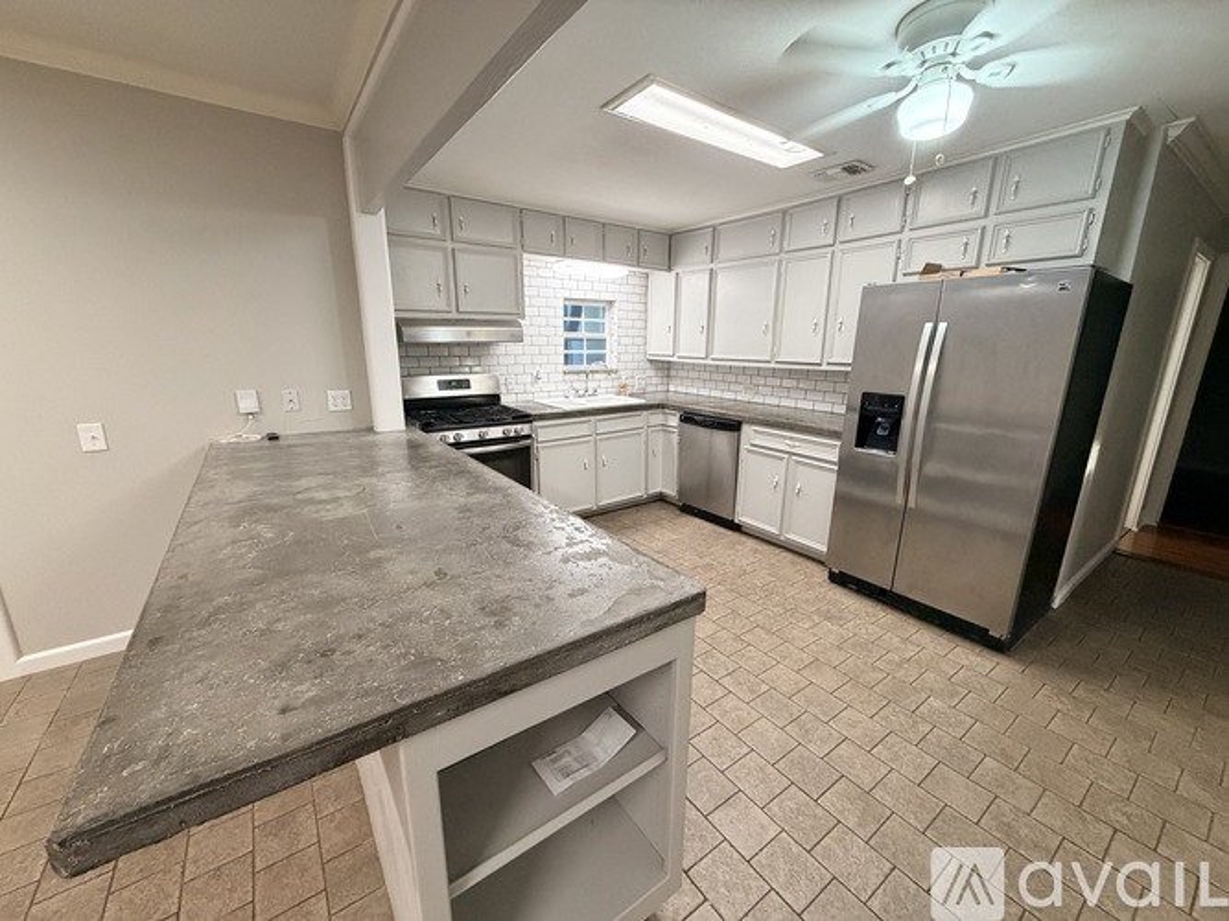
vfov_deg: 85.7
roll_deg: +0.3
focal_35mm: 14
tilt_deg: -14.2
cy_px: 460
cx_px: 614
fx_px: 497
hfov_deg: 102.1
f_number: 2.2
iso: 400
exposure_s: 1/60
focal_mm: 2.22
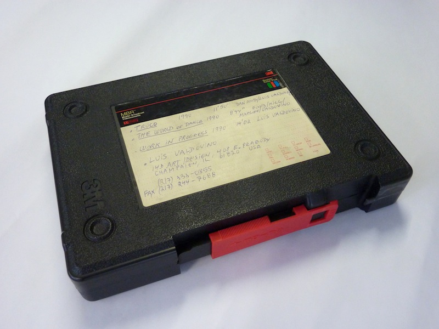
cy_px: 164
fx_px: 406
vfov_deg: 44.2
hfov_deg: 56.8
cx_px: 220
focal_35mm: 32
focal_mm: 5.3
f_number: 3.5
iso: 400
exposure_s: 1/60
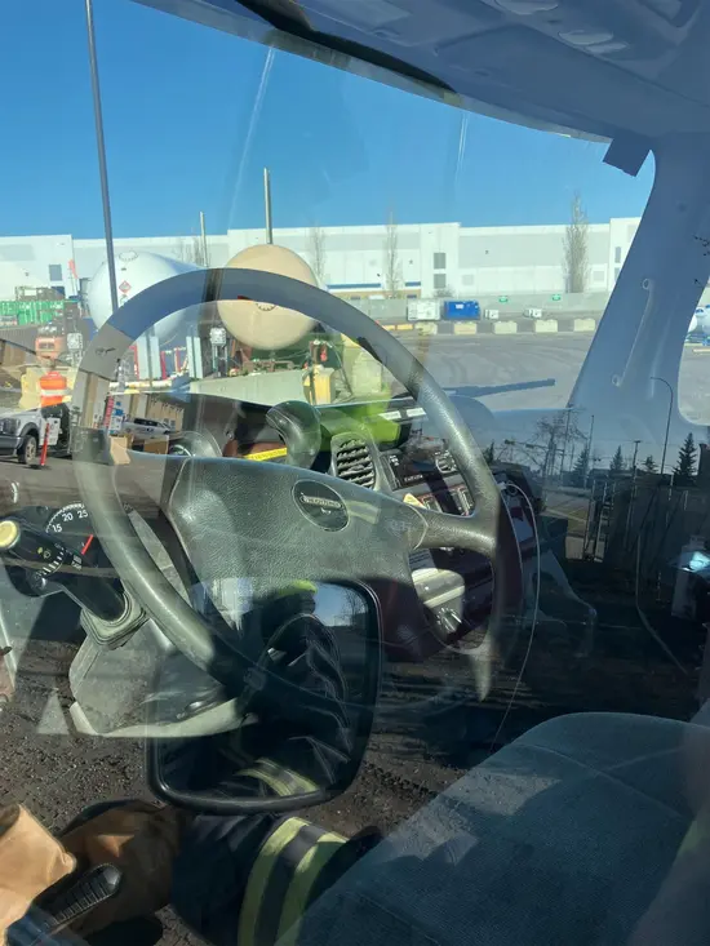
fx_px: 766
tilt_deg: -10.5
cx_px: 355
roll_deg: +2.5
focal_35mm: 28
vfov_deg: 63.4
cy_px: 473
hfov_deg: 49.8
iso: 32
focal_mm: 3.99
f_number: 1.8
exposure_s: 1/934
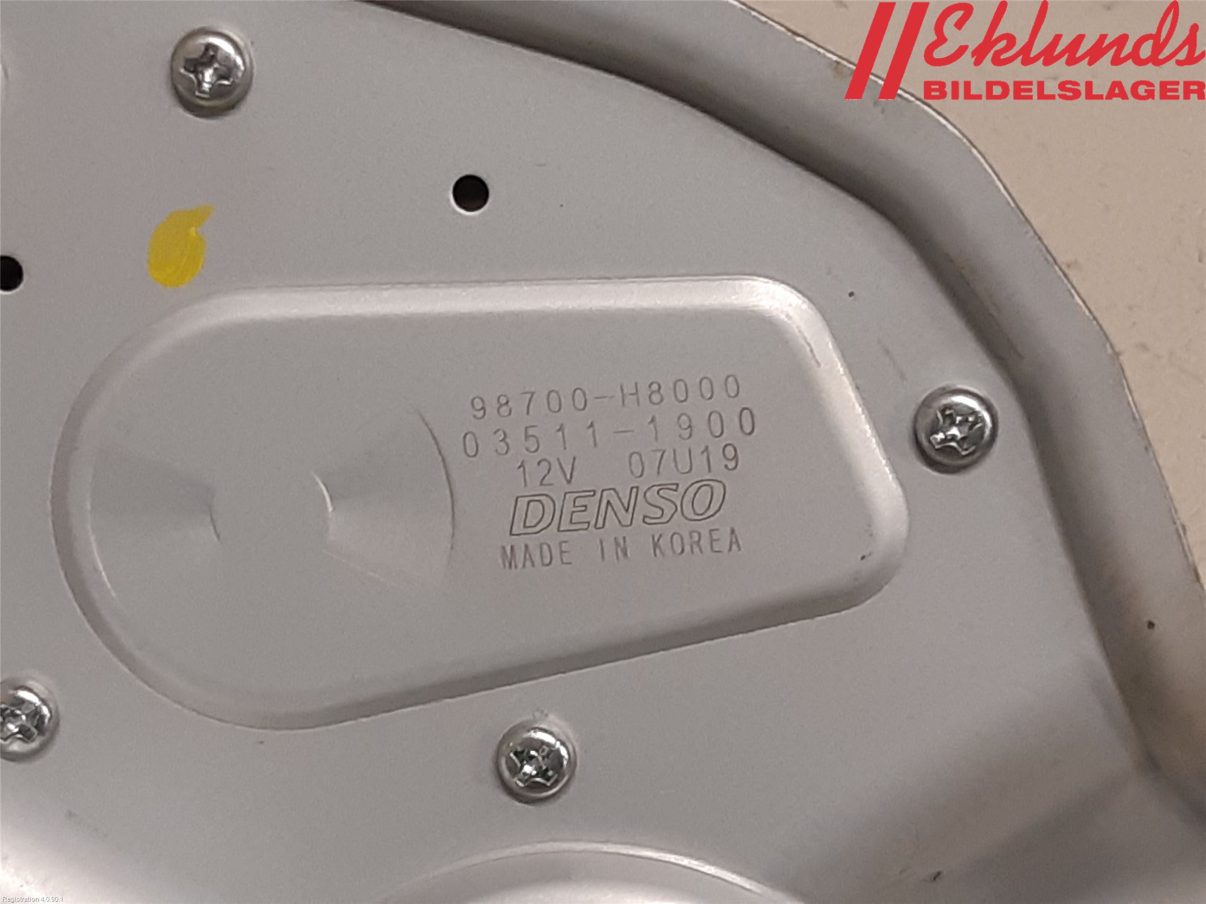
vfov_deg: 53.1
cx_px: 603
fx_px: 906
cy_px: 452
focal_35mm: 26
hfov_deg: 67.3
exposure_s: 1/50
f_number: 1.7
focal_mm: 3.93
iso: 100
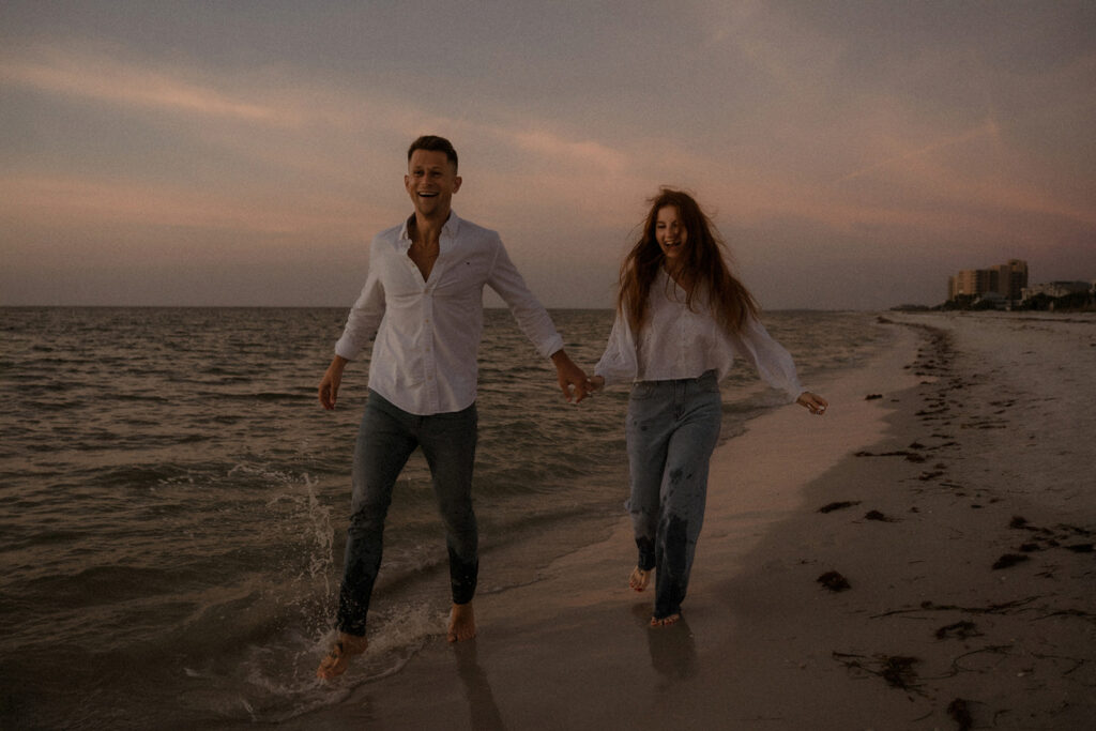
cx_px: 548
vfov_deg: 37.9
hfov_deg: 54.4
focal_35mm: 35
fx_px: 1066
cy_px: 366
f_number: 3.5
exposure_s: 1/400
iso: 160
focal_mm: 35
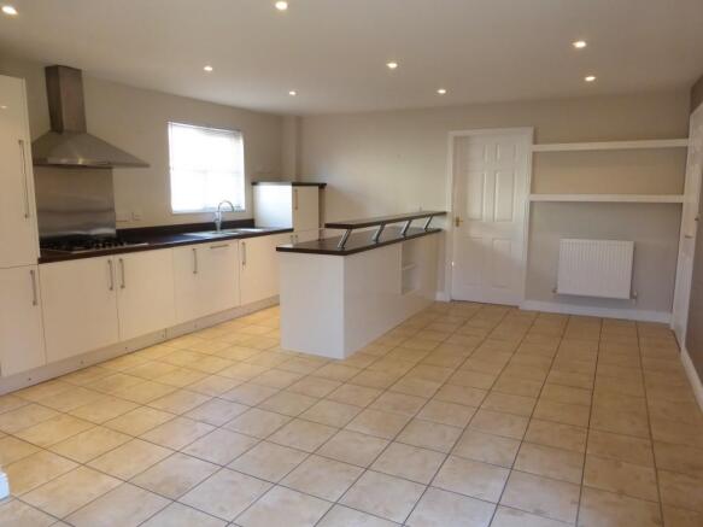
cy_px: 264
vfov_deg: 56.8
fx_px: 487
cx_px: 352
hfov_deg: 71.6
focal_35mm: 24
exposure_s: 1/50
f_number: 3.3
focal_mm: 4.3
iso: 400
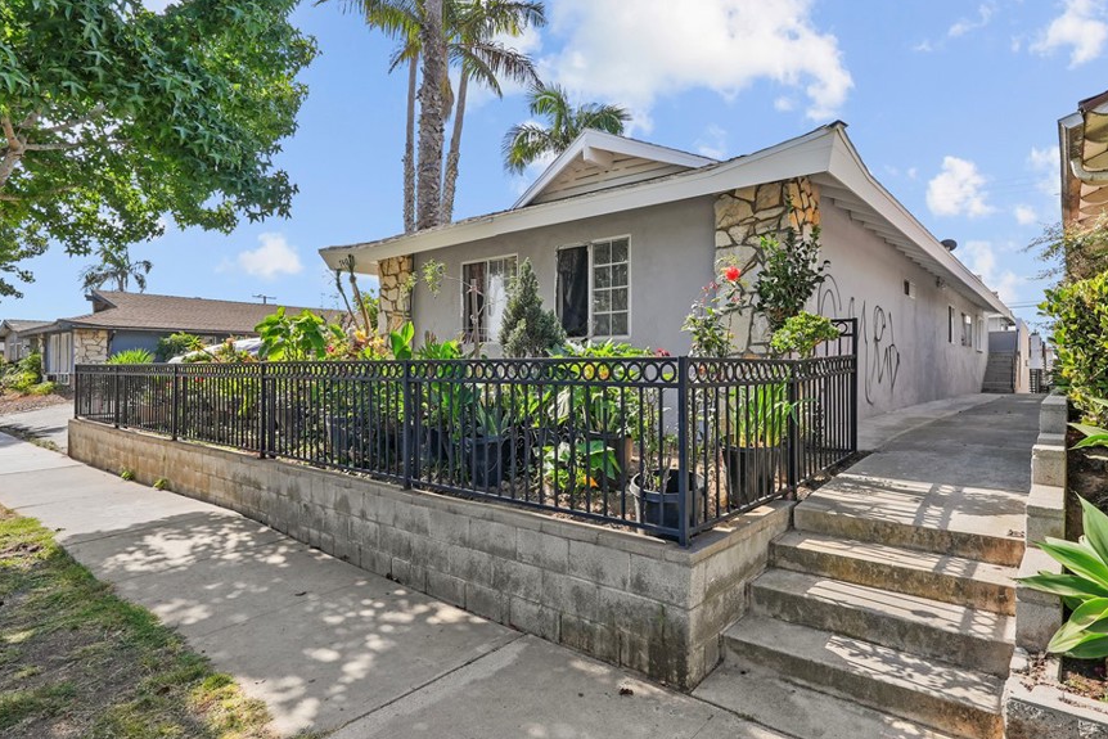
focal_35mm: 20
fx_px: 603
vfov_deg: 63.0
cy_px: 355
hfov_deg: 84.5
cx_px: 638
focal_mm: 16.5
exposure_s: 1/125
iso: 100
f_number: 8
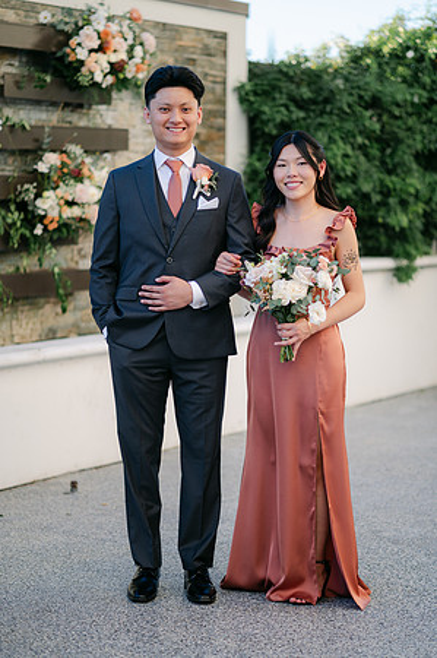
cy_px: 329
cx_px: 218
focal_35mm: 85
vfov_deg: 23.9
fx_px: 1551
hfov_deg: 16.0
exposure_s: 1/1250
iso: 100
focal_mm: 85
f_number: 1.8
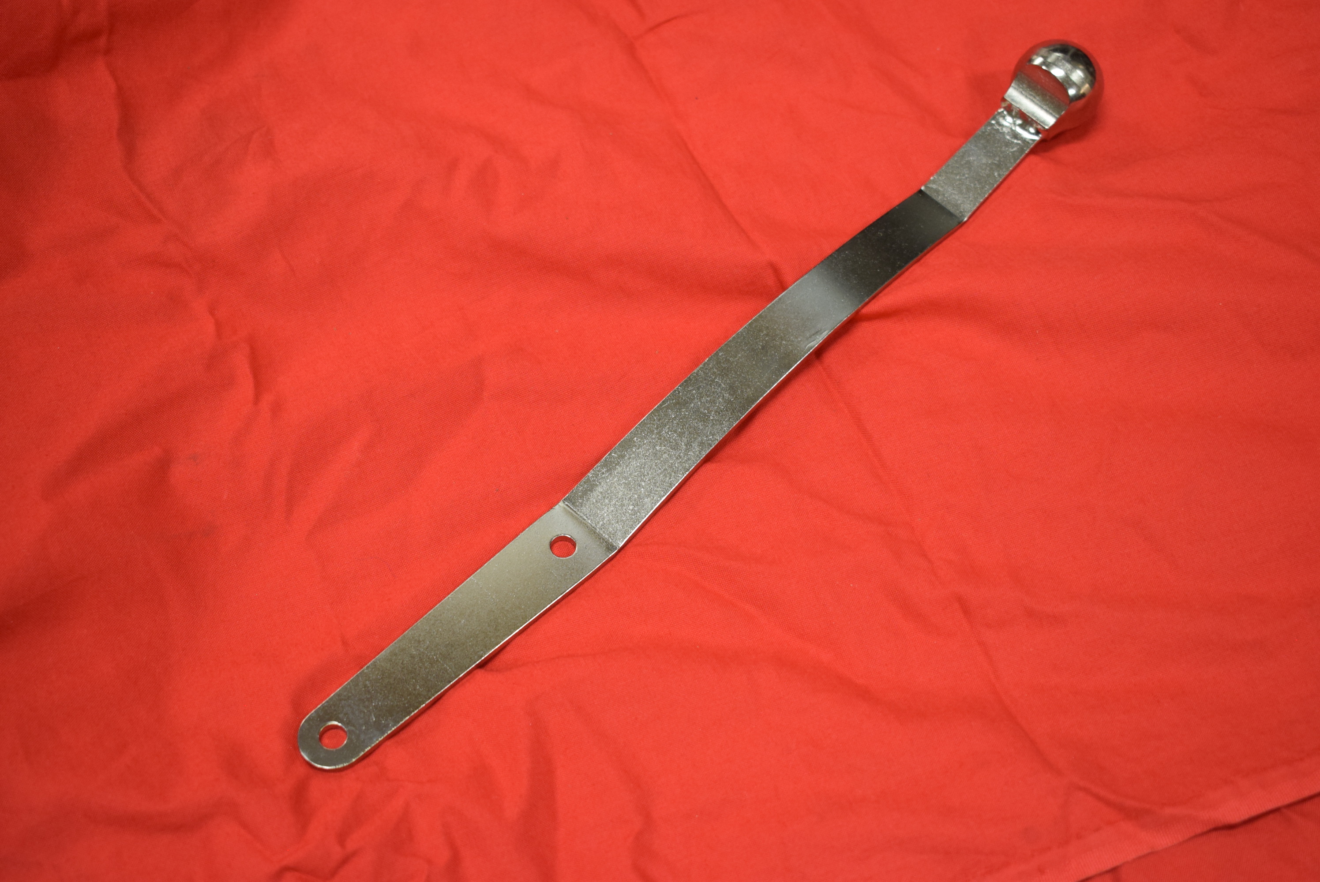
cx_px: 660
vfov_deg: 25.1
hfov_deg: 36.8
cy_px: 441
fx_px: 1981
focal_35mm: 54
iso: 800
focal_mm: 36
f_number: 5
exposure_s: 1/30
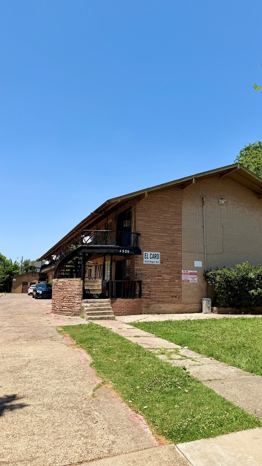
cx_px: 160
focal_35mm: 27
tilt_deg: +9.2
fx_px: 333
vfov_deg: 69.8
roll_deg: -0.6
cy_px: 228
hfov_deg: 42.6
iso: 80
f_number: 1.78
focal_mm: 6.76
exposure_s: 1/4405
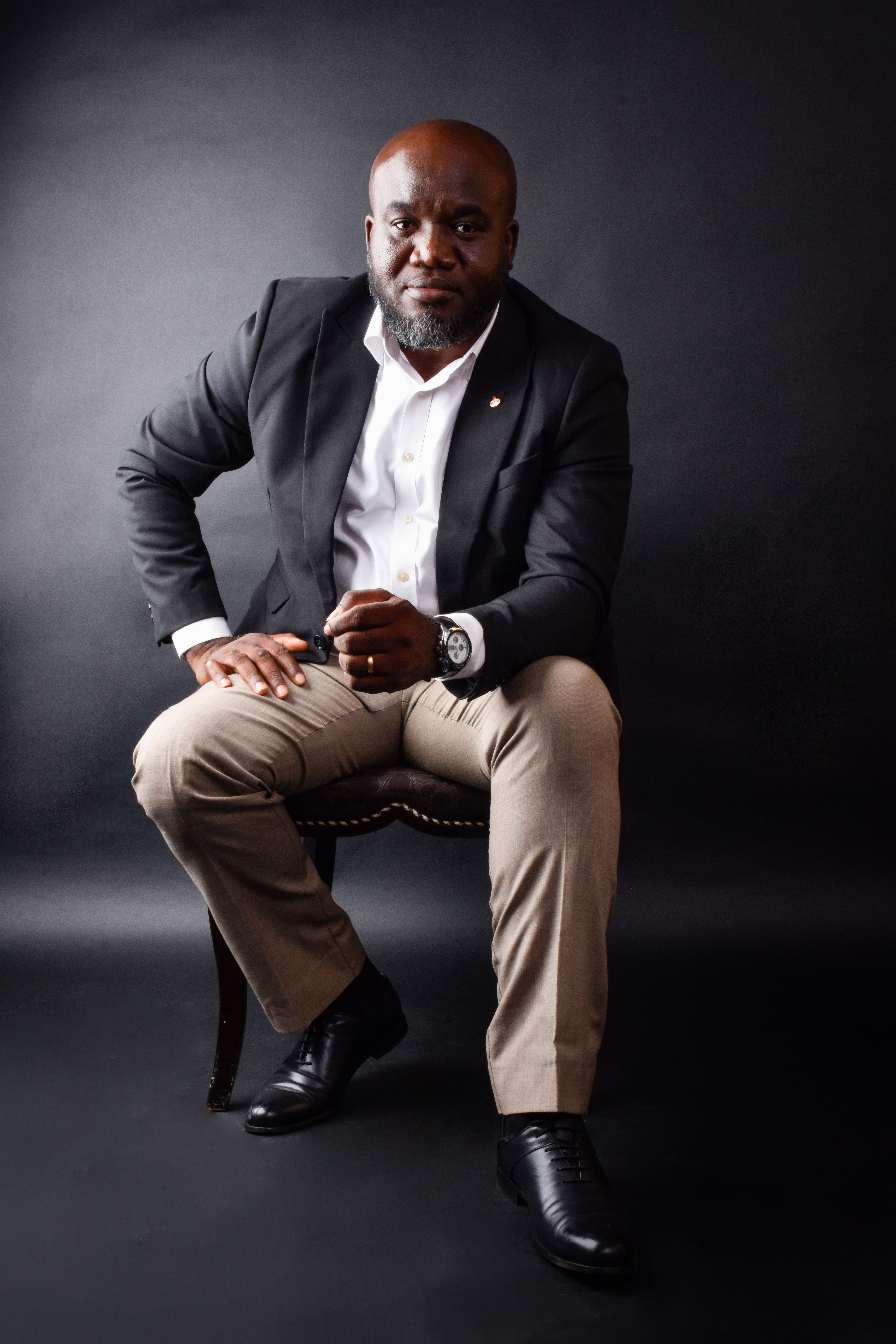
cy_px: 672
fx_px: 1680
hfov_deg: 29.9
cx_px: 448
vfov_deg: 43.6
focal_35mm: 45
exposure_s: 1/125
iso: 500
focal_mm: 30
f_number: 16
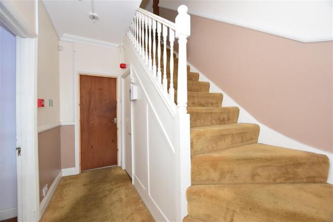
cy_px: 111
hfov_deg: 100.4
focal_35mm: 15
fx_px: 139
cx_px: 166
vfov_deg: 77.3
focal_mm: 10
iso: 500
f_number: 5.6
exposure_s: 1/60
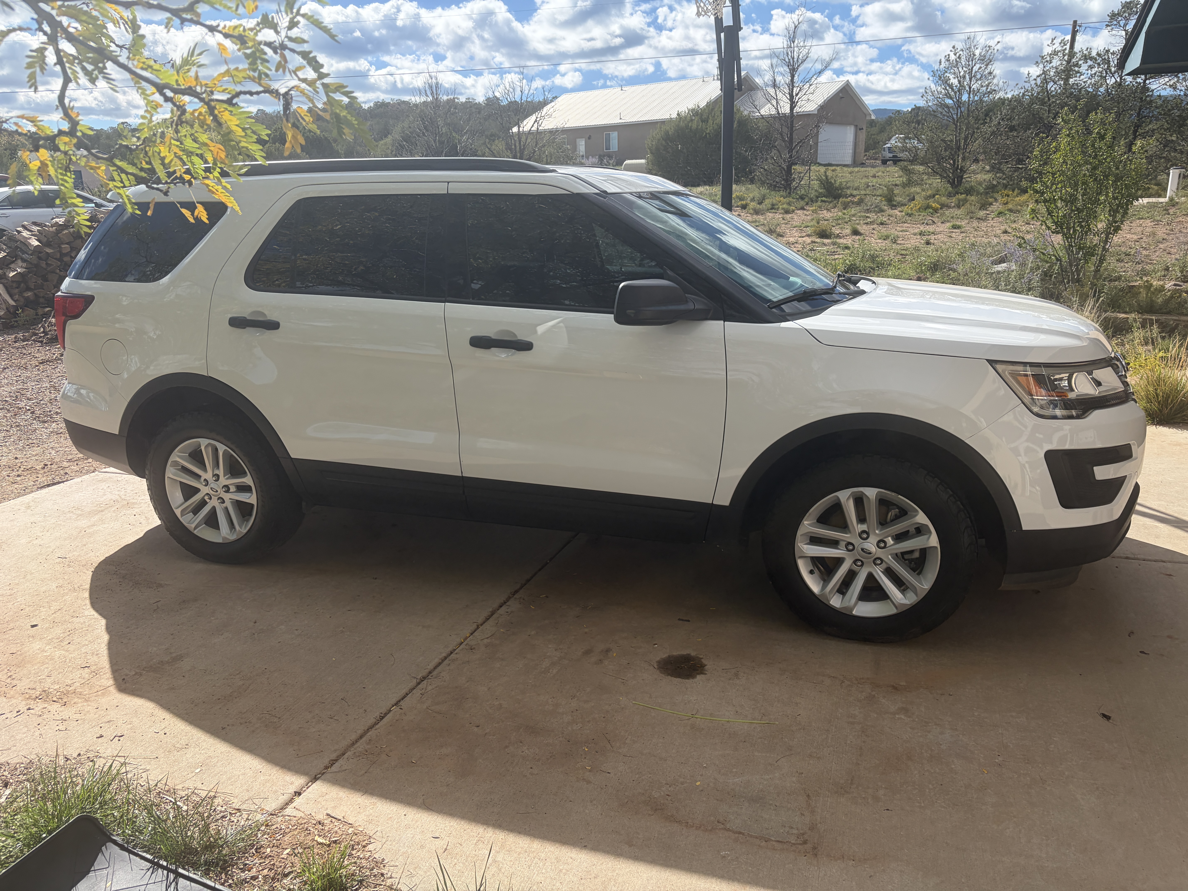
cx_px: 594
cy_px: 446
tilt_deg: -15.3
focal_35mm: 26
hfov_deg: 67.3
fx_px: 892
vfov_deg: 53.1
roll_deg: +1.5
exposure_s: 1/2985
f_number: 1.6
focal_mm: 5.96
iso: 64
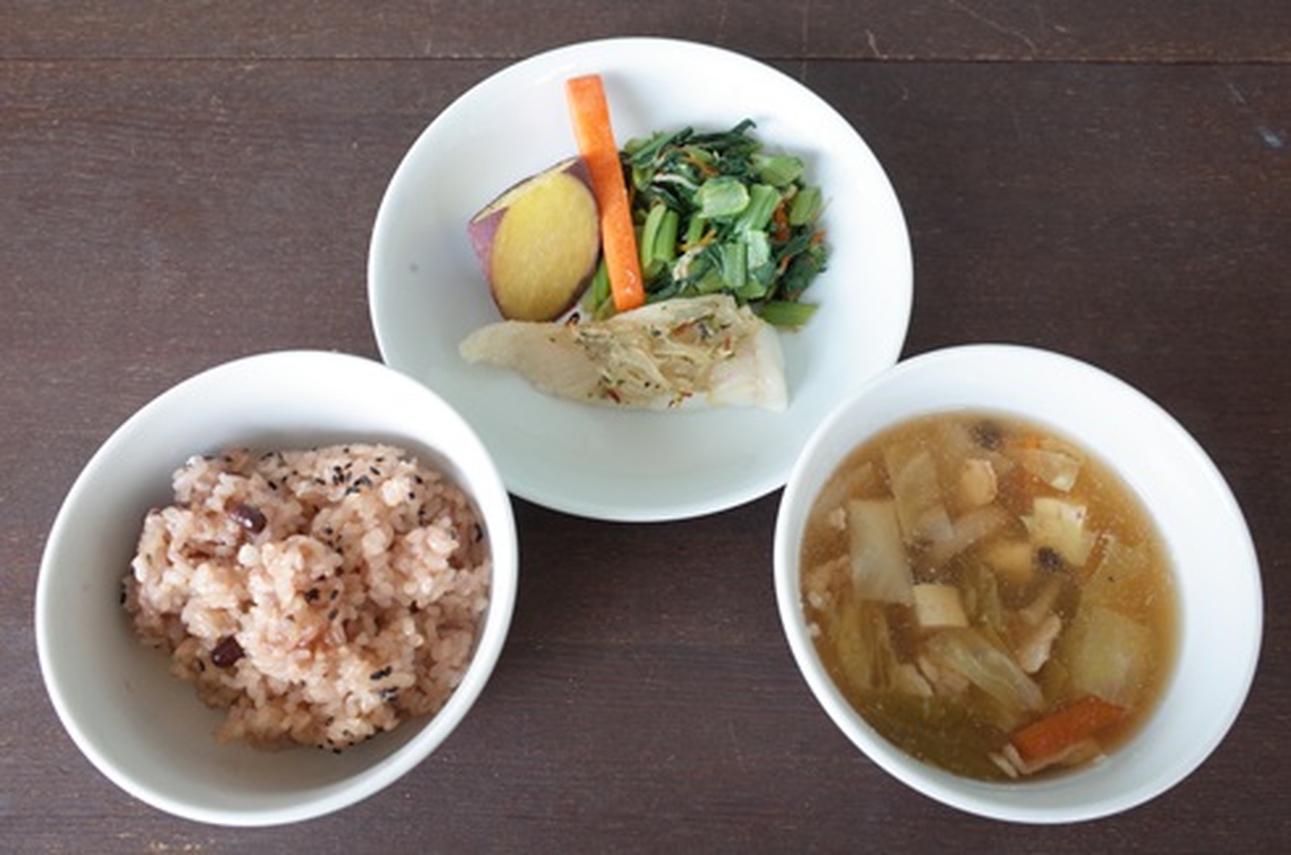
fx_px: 1002
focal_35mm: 28
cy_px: 428
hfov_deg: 65.6
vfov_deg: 46.2
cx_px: 646
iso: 400
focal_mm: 18.3
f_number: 5.6
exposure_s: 1/30
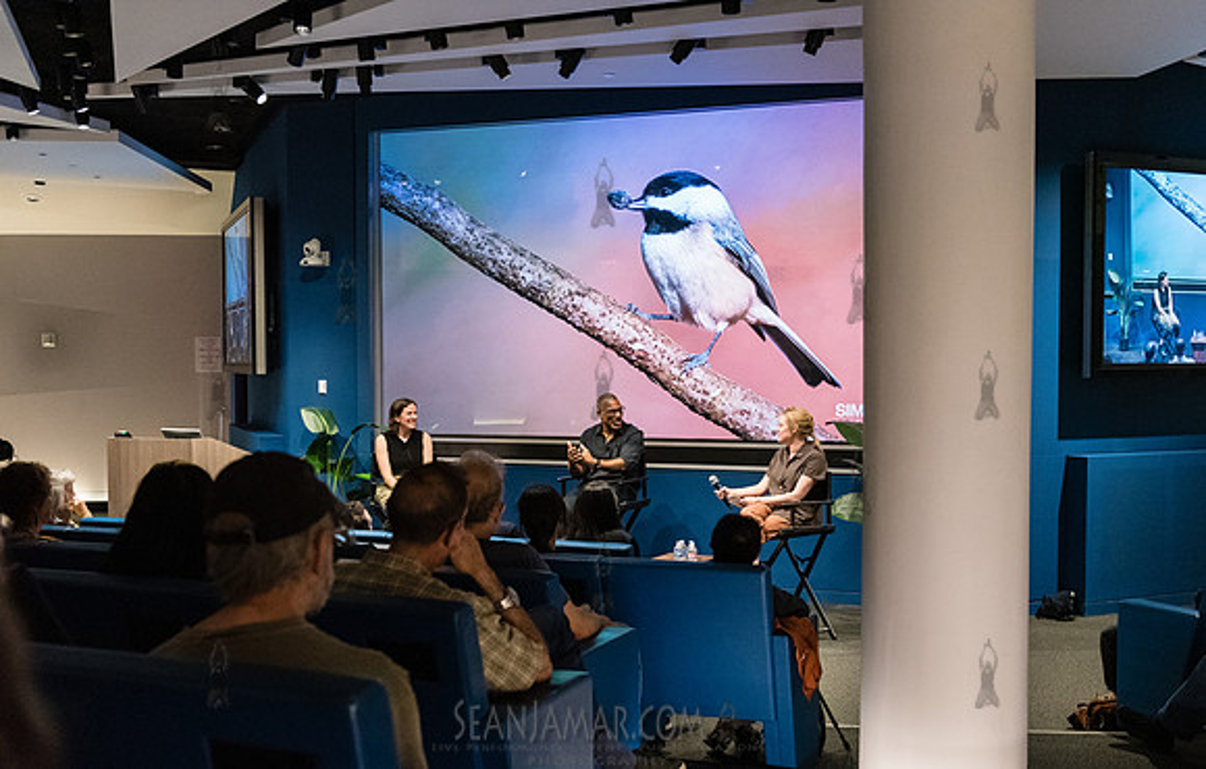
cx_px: 636
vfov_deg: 31.7
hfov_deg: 48.0
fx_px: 1353
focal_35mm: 41
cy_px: 424
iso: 6400
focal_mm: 38
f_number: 3.5
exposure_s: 1/200
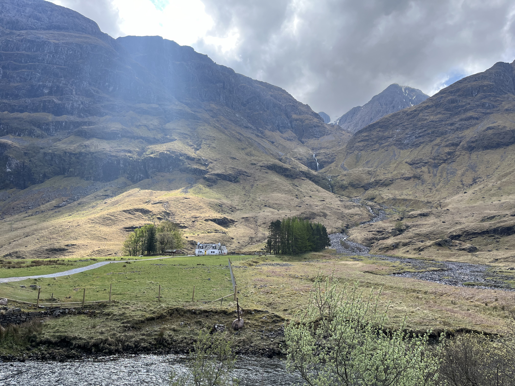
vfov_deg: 53.1
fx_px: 387
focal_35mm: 26
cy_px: 193
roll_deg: -2.8
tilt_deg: +9.2
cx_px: 258
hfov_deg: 67.3
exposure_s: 1/1404
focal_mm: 5.1
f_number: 1.6
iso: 50
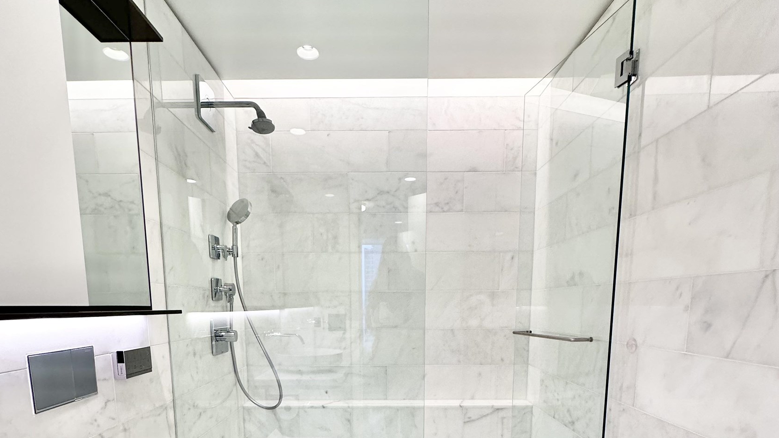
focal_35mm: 21
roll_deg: -0.4
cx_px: 378
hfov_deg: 83.8
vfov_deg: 49.4
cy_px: 369
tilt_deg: -8.0
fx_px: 434
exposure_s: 1/120
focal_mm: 2.22
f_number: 2.2
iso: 200
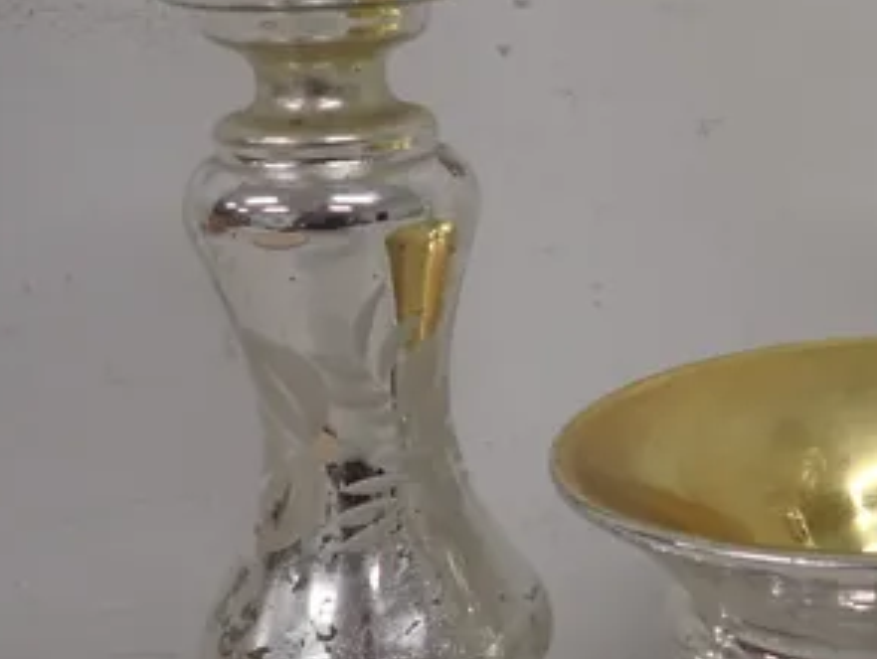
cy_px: 400
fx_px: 1724
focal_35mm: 68
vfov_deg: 21.6
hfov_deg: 26.5
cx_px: 946
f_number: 2
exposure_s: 1/80
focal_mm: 4.5
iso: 100
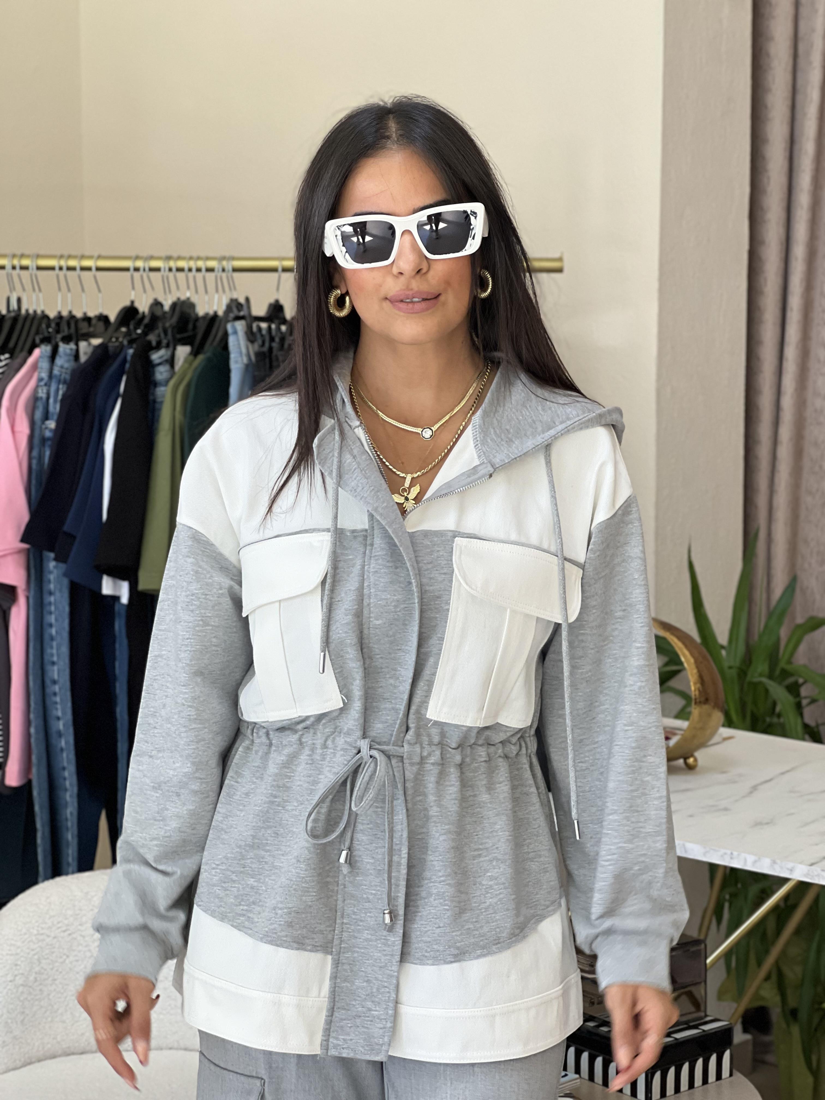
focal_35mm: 77
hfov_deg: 19.1
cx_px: 412
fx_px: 2447
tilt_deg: -6.4
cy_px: 550
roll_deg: -0.3
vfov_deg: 25.3
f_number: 2.8
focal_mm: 9
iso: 160
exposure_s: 1/100
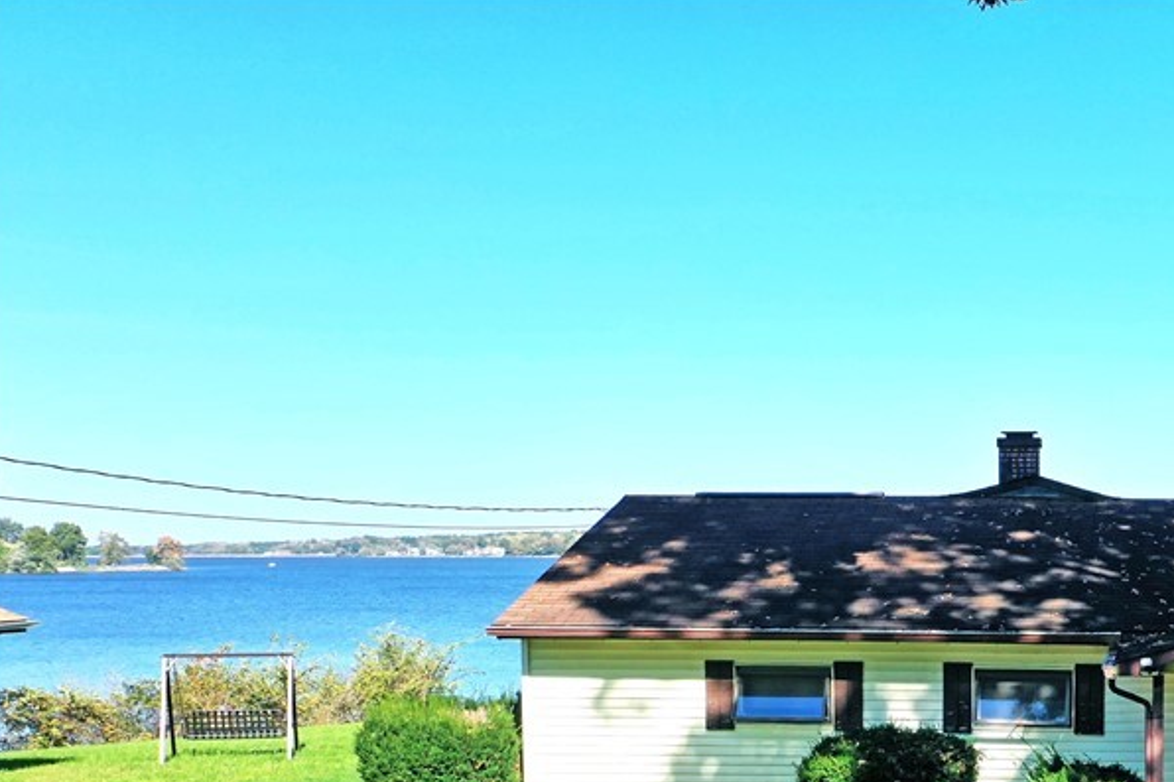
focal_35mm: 51
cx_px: 1052
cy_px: 705
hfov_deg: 36.5
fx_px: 1663
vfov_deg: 25.6
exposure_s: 1/400
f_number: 5.6
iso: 100
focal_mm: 10.26
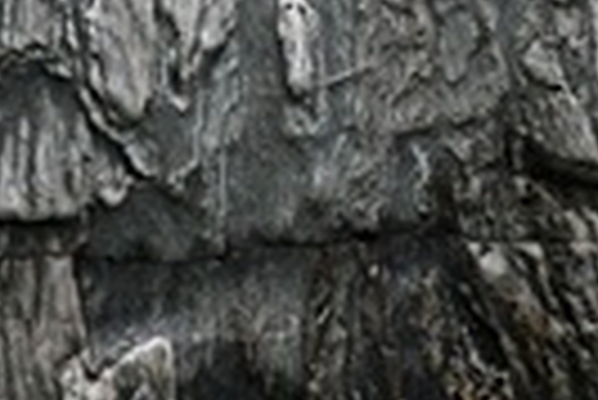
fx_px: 20271
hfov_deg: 1.7
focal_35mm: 1219
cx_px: 333
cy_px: -189
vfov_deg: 1.1
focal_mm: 135
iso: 400
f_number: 5.6
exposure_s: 1/1250
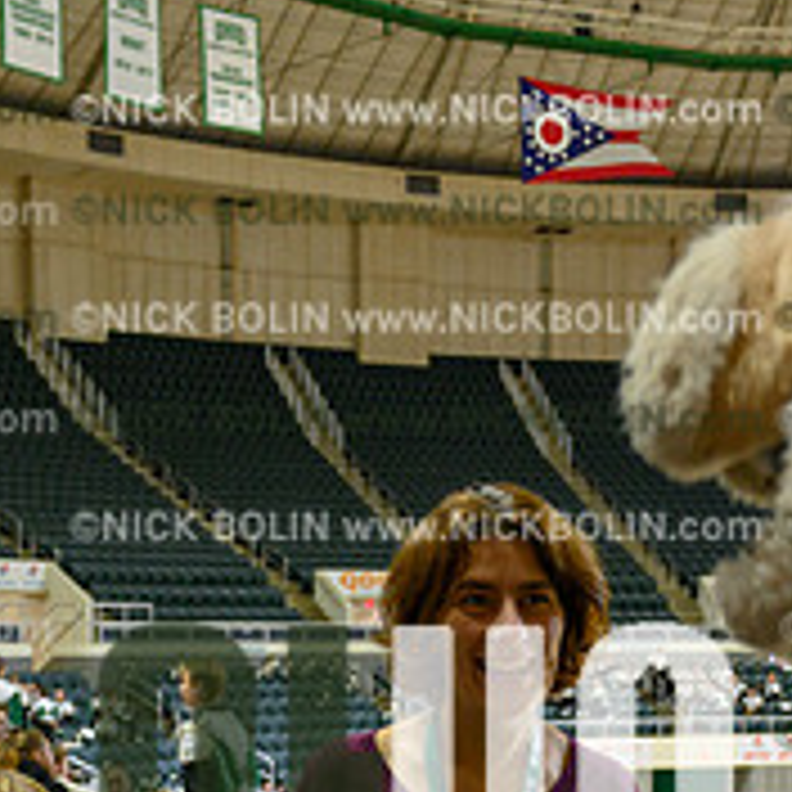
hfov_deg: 24.7
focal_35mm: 70
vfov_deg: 23.4
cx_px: 414
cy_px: 839
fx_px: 1812
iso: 2000
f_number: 4
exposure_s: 1/50
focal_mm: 25
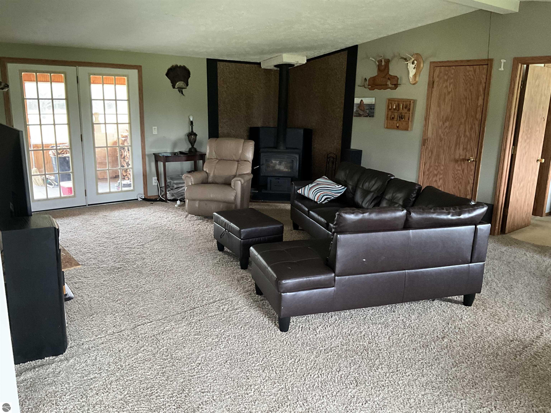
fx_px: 462
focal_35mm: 29
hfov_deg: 61.7
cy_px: 206
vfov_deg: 48.2
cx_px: 276
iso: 250
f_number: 1.8
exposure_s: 1/60
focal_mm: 3
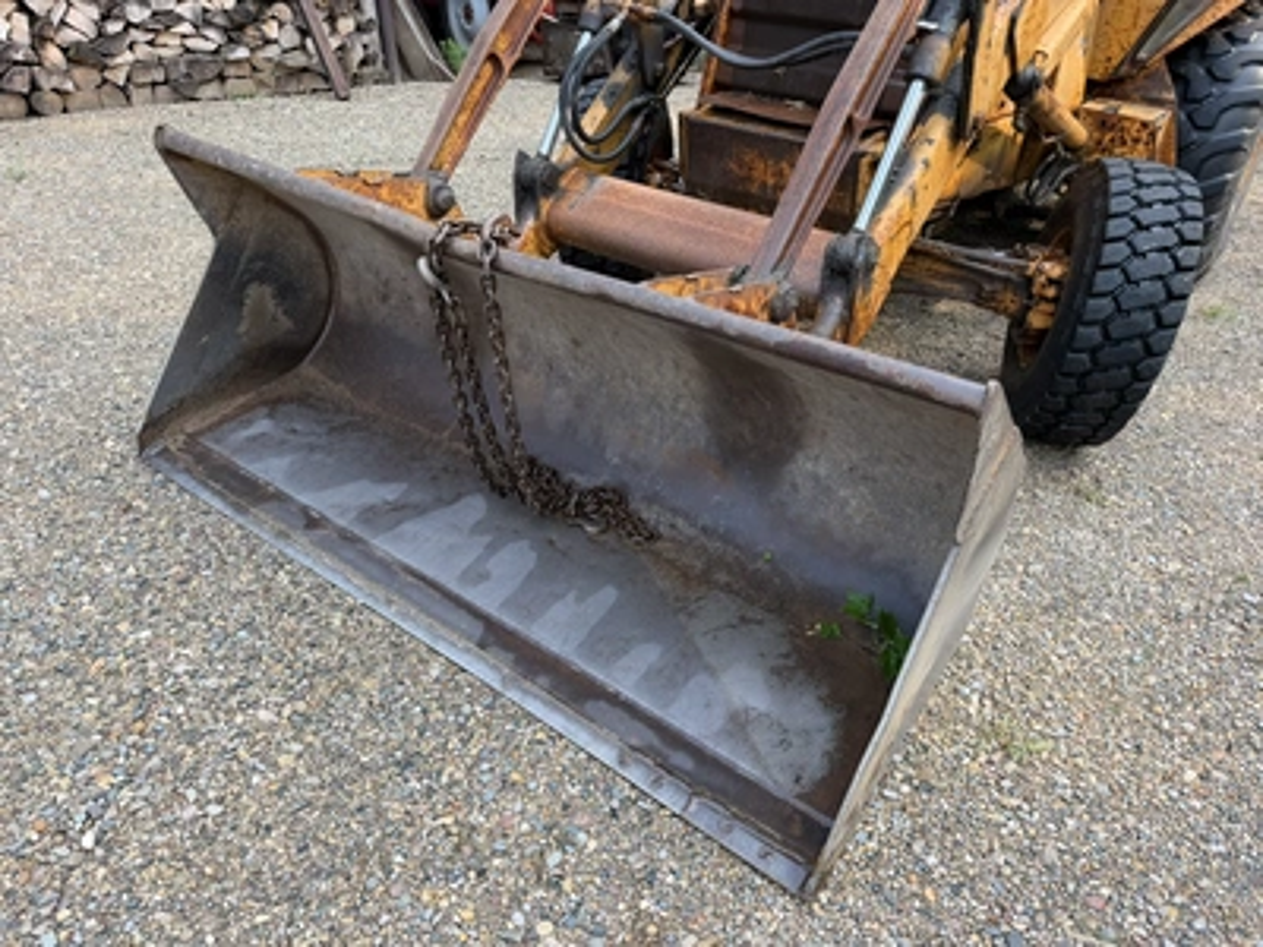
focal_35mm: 24
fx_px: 876
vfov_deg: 56.8
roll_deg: +2.8
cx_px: 632
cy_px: 474
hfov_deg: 71.6
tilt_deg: -36.4
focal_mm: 6.76
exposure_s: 1/395
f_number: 1.78
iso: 80
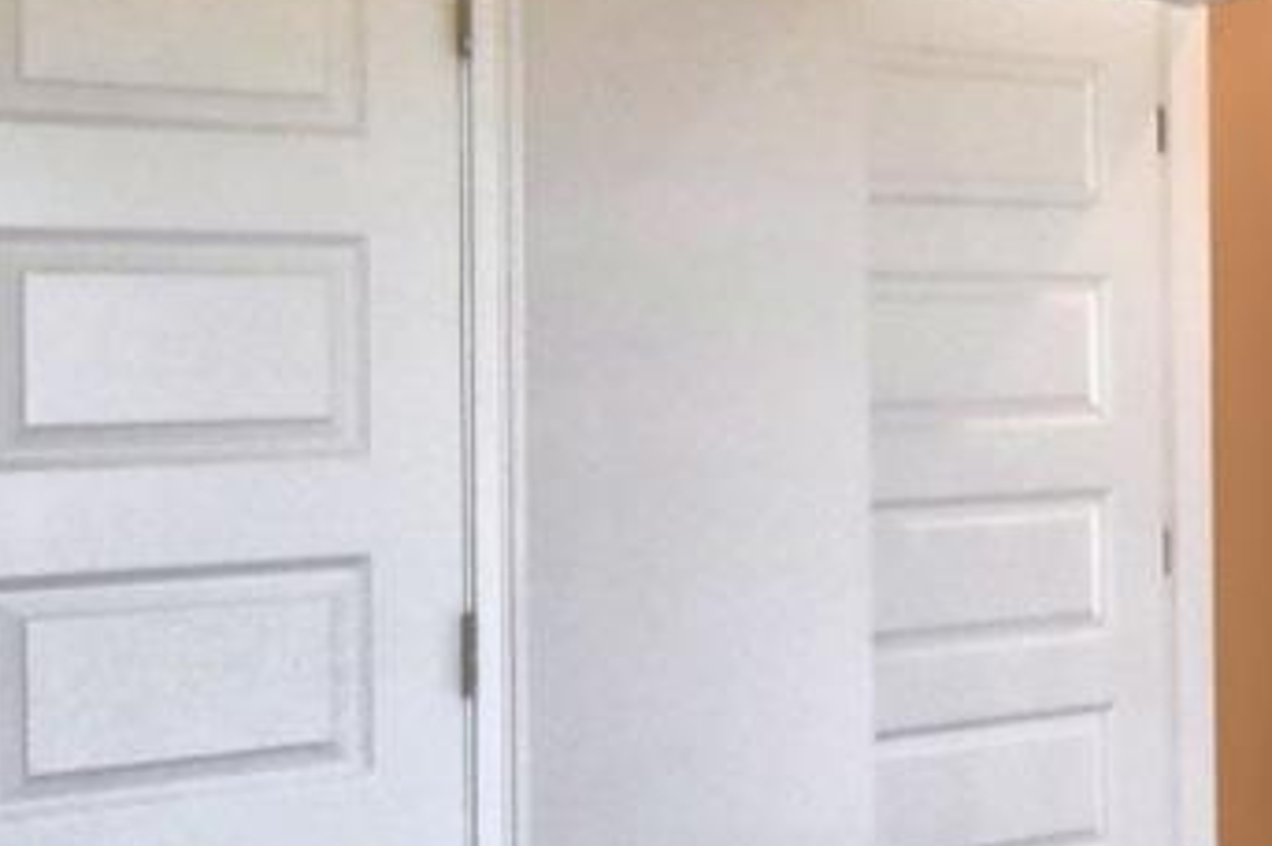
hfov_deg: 25.8
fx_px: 2471
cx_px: 1528
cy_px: 319
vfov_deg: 19.4
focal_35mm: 70
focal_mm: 10
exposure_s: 1/125
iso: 400
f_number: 4.5
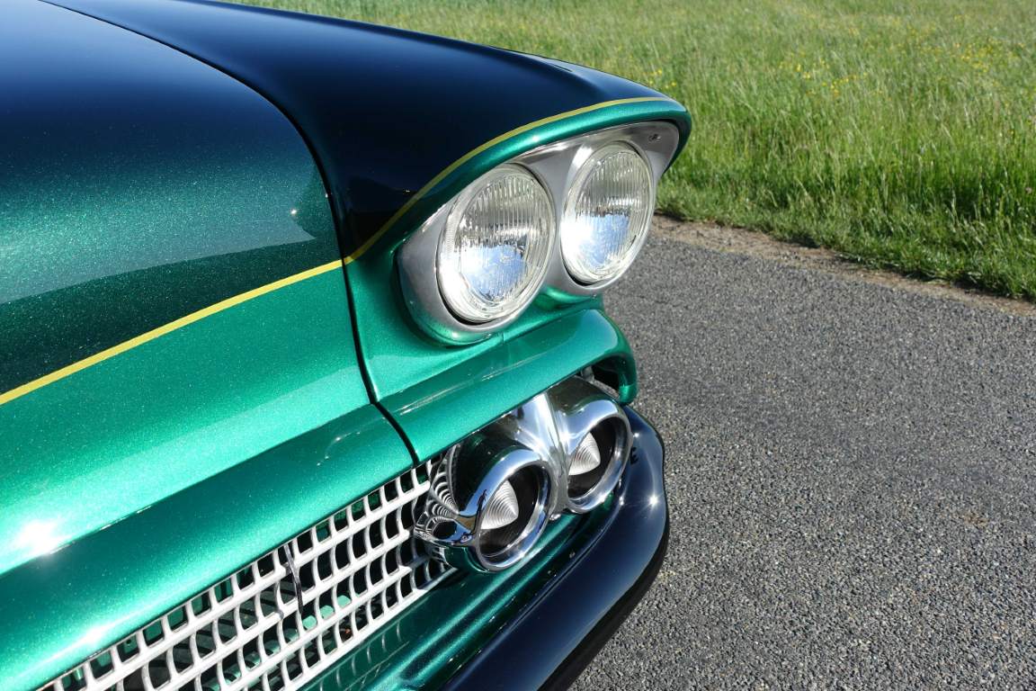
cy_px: 346
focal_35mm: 32
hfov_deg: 58.7
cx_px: 518
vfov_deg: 41.1
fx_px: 921
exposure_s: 1/800
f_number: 4
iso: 125
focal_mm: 11.81
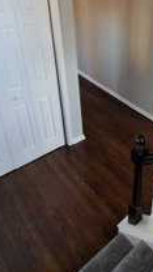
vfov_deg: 63.5
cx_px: 158
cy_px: 80
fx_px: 209
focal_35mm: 29
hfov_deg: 35.7
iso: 200
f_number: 2.2
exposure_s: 1/40
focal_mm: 1.74
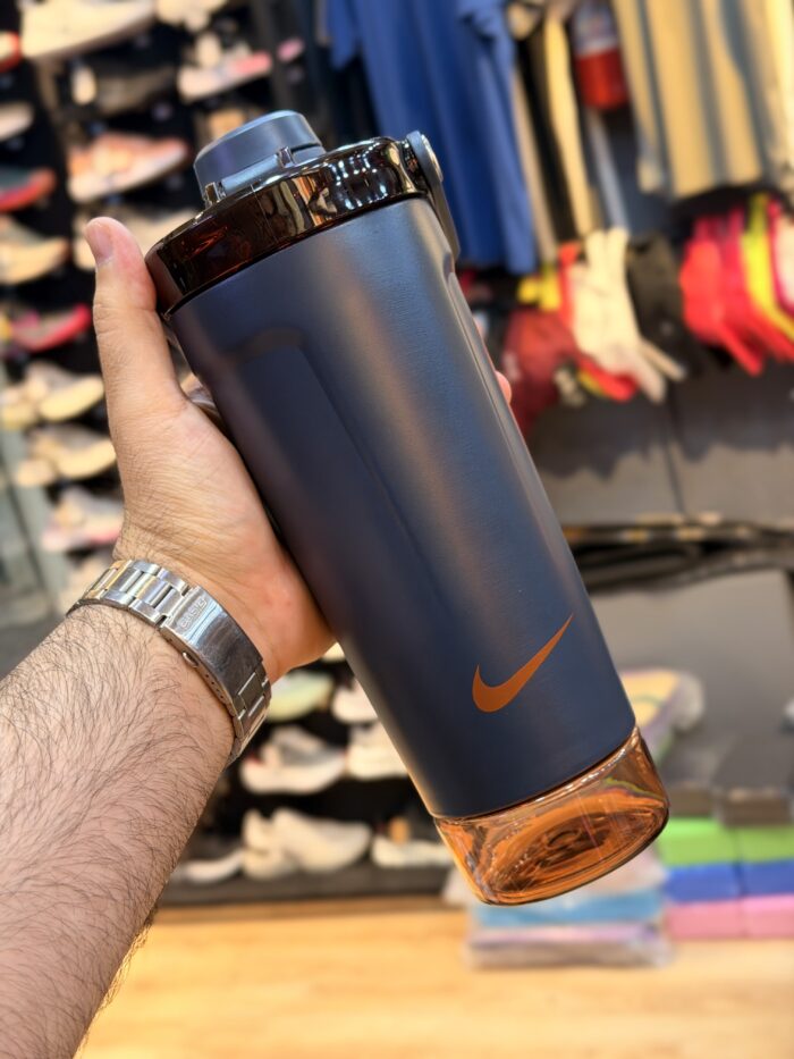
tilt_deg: -13.9
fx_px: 1468
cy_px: 530
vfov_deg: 39.7
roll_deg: +14.9
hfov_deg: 30.3
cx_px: 397
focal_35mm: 48
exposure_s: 1/100
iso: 160
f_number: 1.78
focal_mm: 6.76
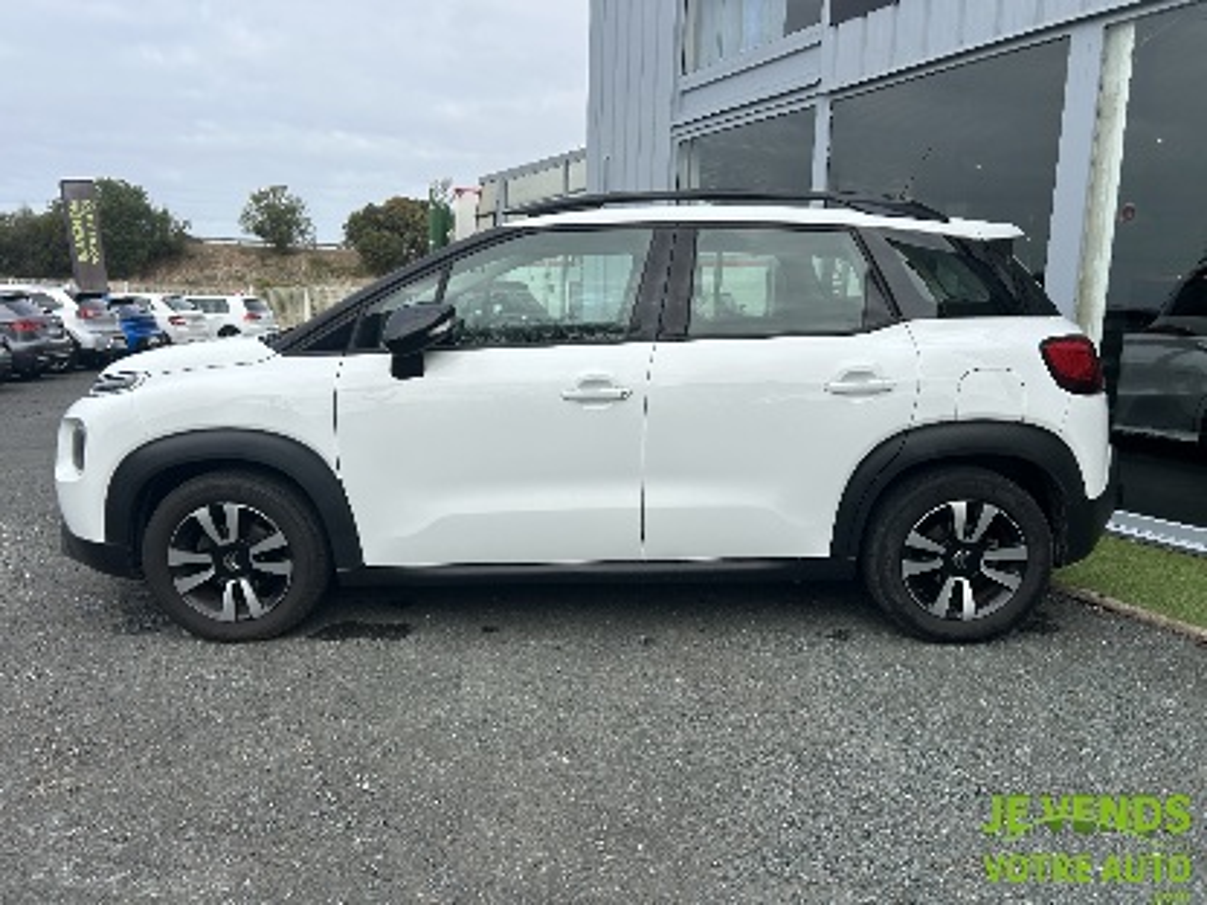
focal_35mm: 26
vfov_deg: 53.1
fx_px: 907
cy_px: 452
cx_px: 604
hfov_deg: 67.3
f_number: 1.5
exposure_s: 1/2841
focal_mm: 5.7
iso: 50
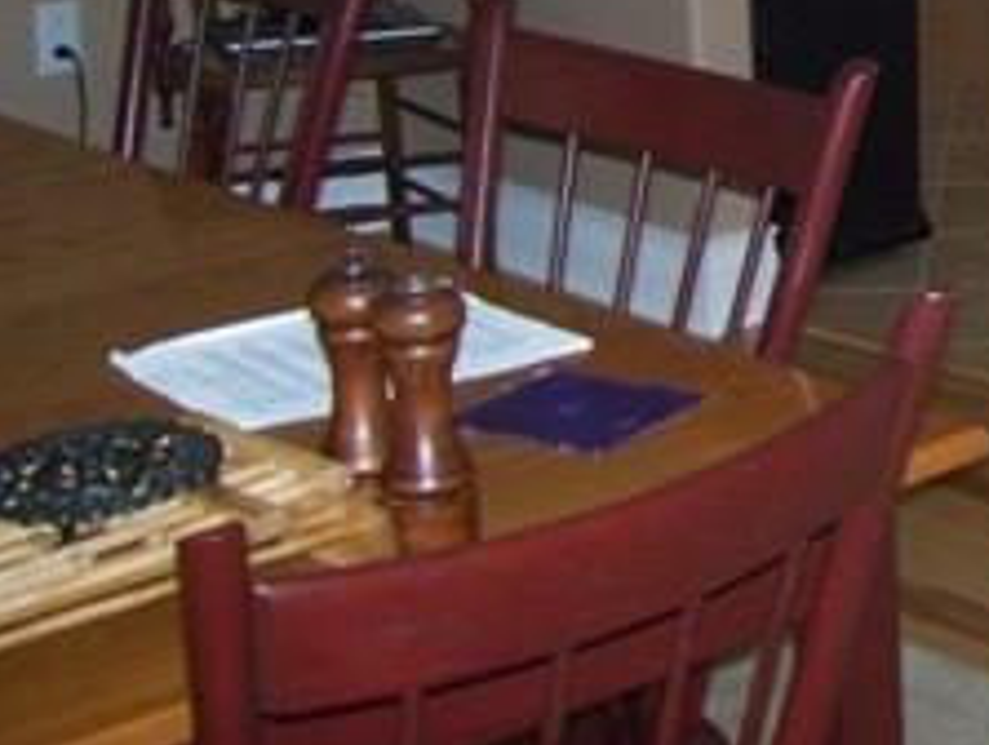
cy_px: -310
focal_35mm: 103
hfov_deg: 17.4
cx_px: 1406
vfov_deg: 13.7
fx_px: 2948
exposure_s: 1/60
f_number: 2.7
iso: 200
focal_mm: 6
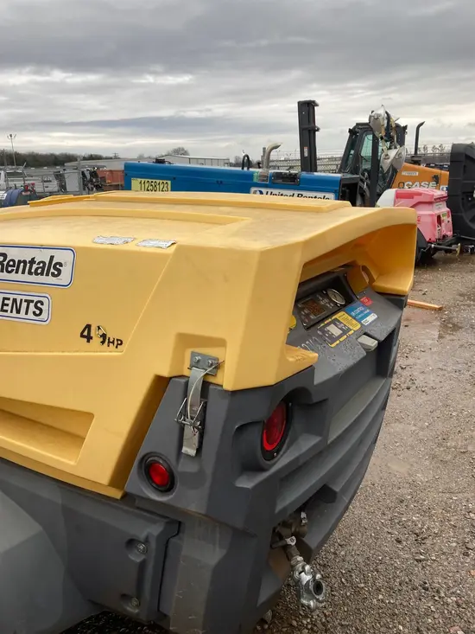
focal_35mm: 28
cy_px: 317
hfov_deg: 49.8
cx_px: 238
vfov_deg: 63.4
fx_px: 512
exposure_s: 1/124
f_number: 1.8
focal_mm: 3.99
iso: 20
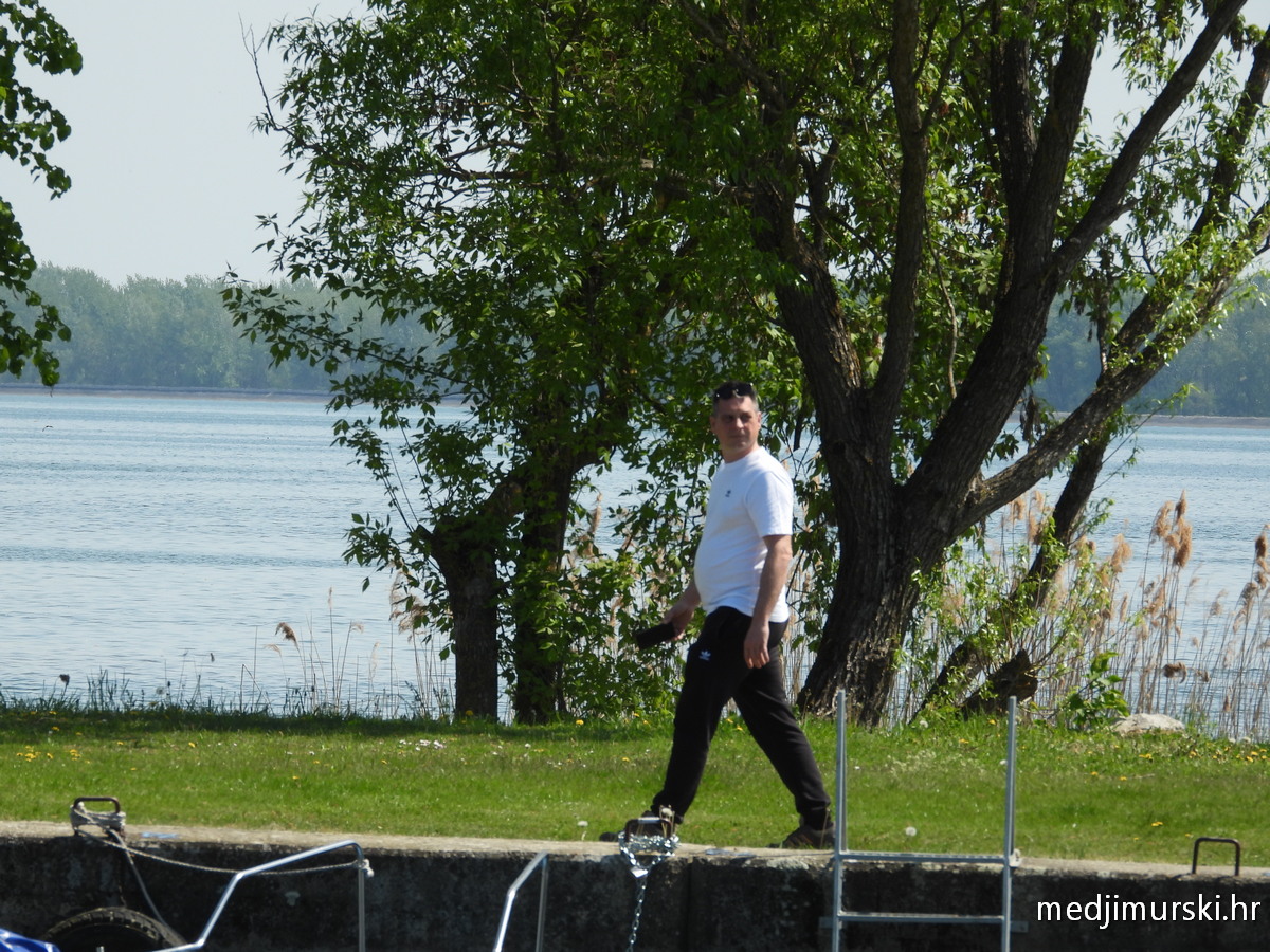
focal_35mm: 533
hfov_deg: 3.7
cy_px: 476
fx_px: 19555
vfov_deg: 2.8
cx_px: 635
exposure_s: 1/500
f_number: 5
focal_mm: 95.8
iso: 100
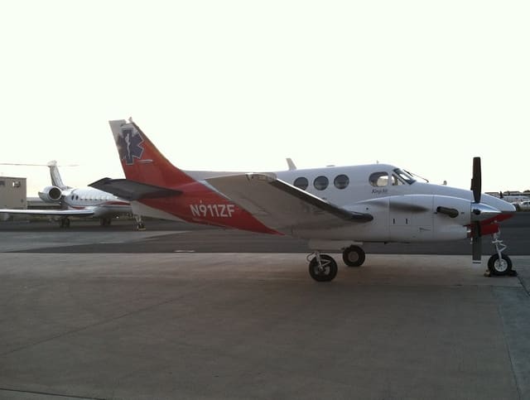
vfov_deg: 40.8
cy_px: 200
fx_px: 537
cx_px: 265
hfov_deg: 52.5
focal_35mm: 35
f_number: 2.8
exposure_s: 1/120
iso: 100
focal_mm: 3.85
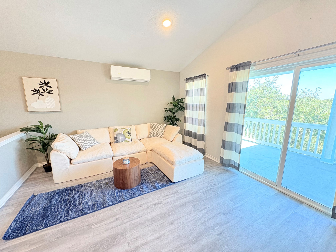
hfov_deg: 102.1
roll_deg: +0.4
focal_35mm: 14
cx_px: 168
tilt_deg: -9.8
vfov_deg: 85.7
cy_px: 126
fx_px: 136
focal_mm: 2.22
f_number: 2.2
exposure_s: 1/60
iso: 200
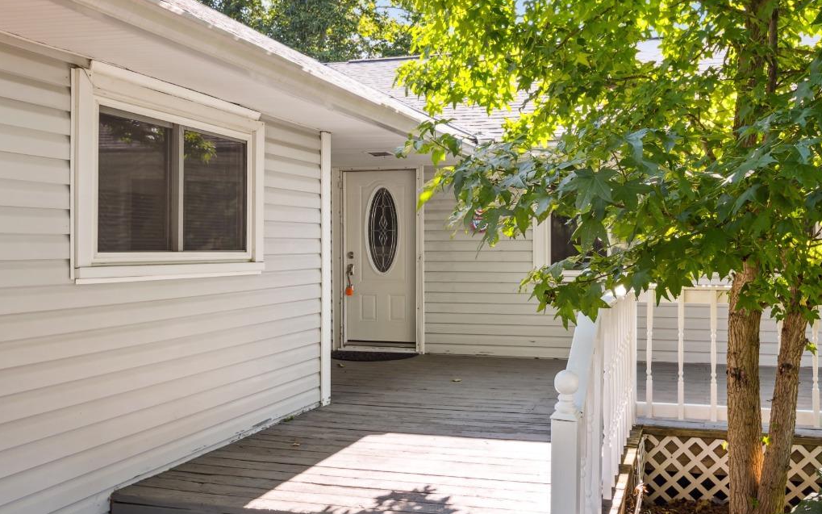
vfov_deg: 37.5
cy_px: 267
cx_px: 461
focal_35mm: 34
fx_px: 756
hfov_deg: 56.9
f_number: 8
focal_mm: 22.5
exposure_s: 1/50
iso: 100
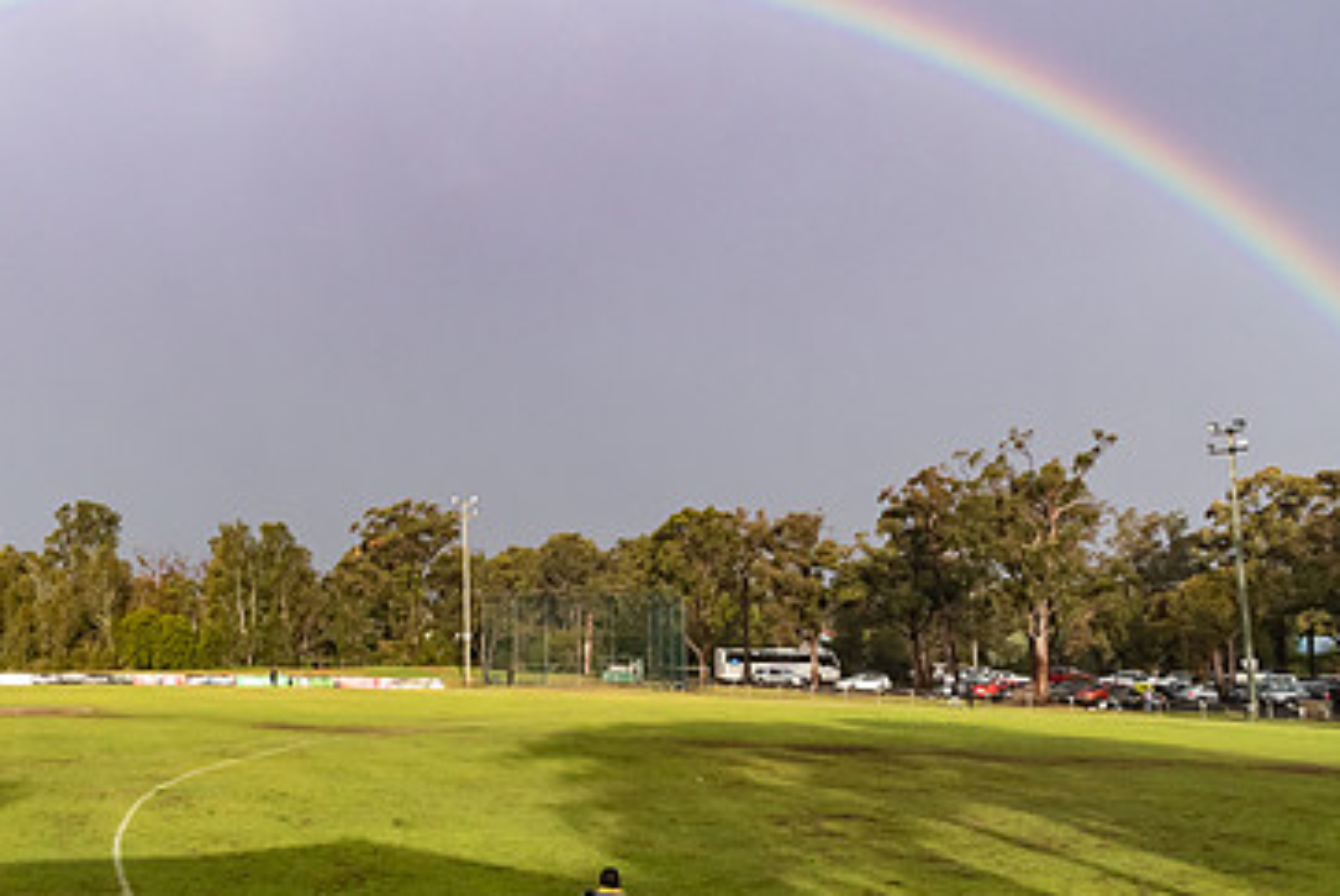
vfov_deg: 34.2
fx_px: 1453
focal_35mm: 39
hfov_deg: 47.5
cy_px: 498
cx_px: 318
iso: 1000
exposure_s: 1/1600
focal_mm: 16
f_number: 7.1
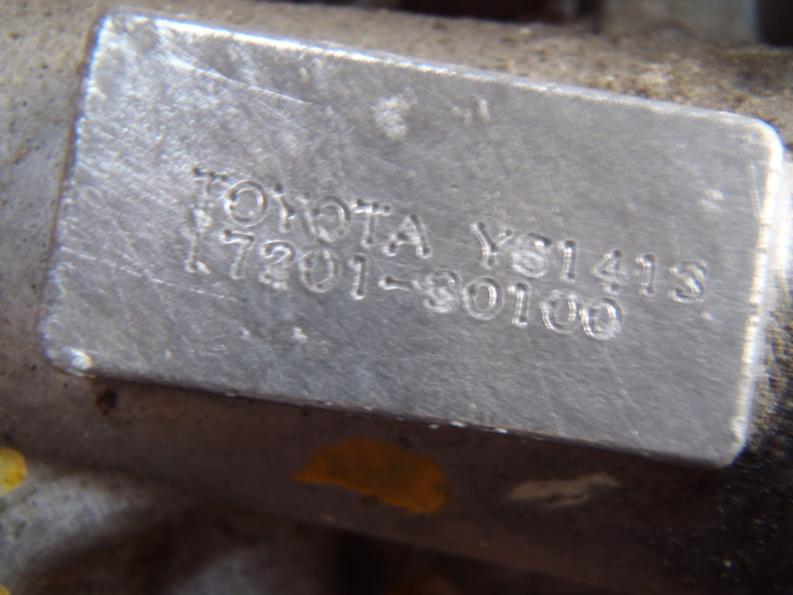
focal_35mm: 37
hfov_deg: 50.1
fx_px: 848
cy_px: 298
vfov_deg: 38.7
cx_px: 396
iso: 200
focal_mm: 6.64
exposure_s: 1/4
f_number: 4.7
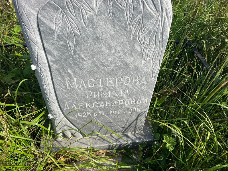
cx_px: 114
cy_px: 86
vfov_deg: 53.1
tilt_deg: -43.8
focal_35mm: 26
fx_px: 171
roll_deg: -5.2
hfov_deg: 67.3
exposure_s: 1/4630
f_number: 1.5
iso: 50
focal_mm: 5.7
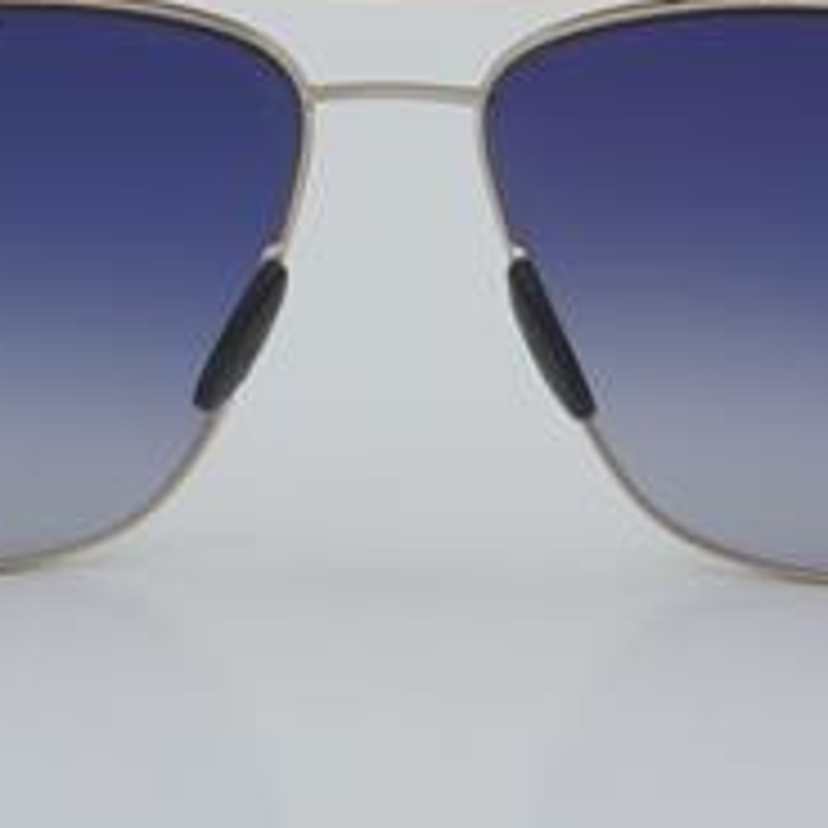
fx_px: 4111
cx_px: 400
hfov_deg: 11.5
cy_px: 248
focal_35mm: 152
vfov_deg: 11.5
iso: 100
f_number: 32
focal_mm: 55
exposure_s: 1/3
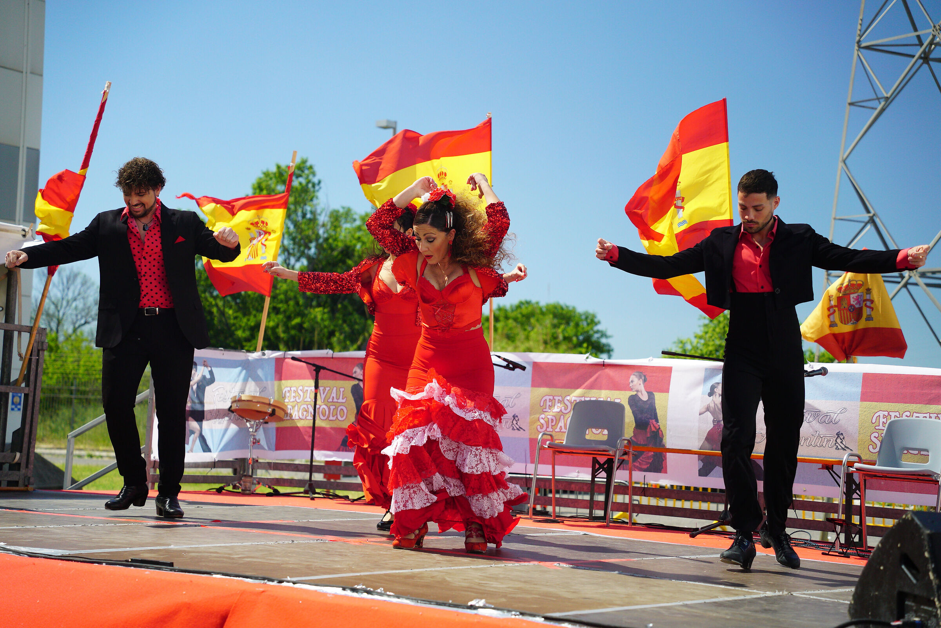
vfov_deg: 19.5
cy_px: 314
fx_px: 1831
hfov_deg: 28.8
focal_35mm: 70
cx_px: 470
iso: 1000
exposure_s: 1/2500
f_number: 4
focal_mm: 70
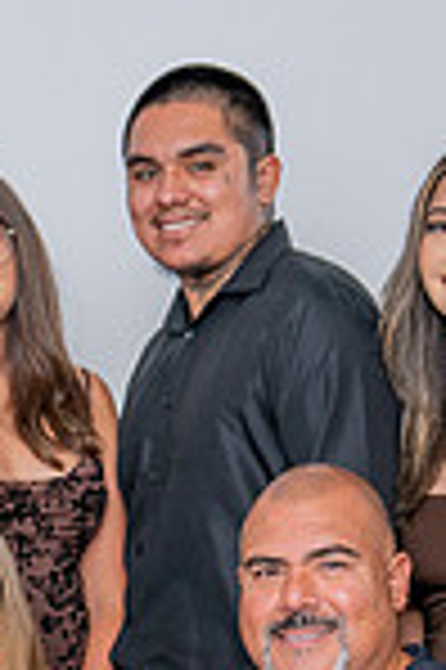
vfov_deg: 12.9
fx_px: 2868
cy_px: 854
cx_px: -156
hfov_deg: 8.7
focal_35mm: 154
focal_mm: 34
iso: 320
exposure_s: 1/125
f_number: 5.6
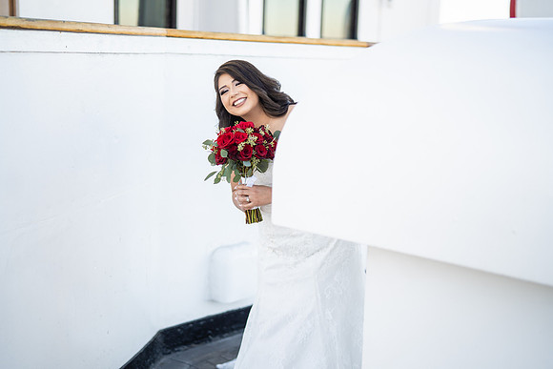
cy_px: 184
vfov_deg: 27.0
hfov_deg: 39.6
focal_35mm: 50
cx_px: 276
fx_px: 768
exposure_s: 1/1600
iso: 200
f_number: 1.4
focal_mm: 50
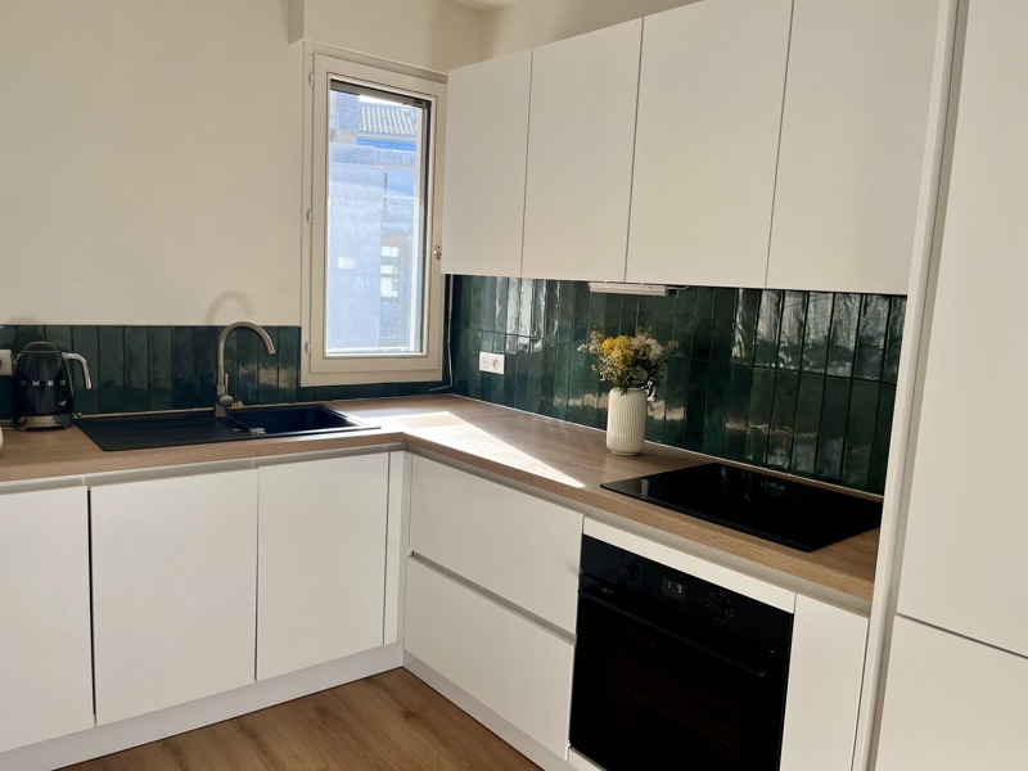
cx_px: 514
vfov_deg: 53.1
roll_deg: -3.2
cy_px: 386
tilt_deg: -8.9
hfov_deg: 67.3
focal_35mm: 26
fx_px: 772
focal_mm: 5.1
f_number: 1.6
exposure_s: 1/128
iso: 64
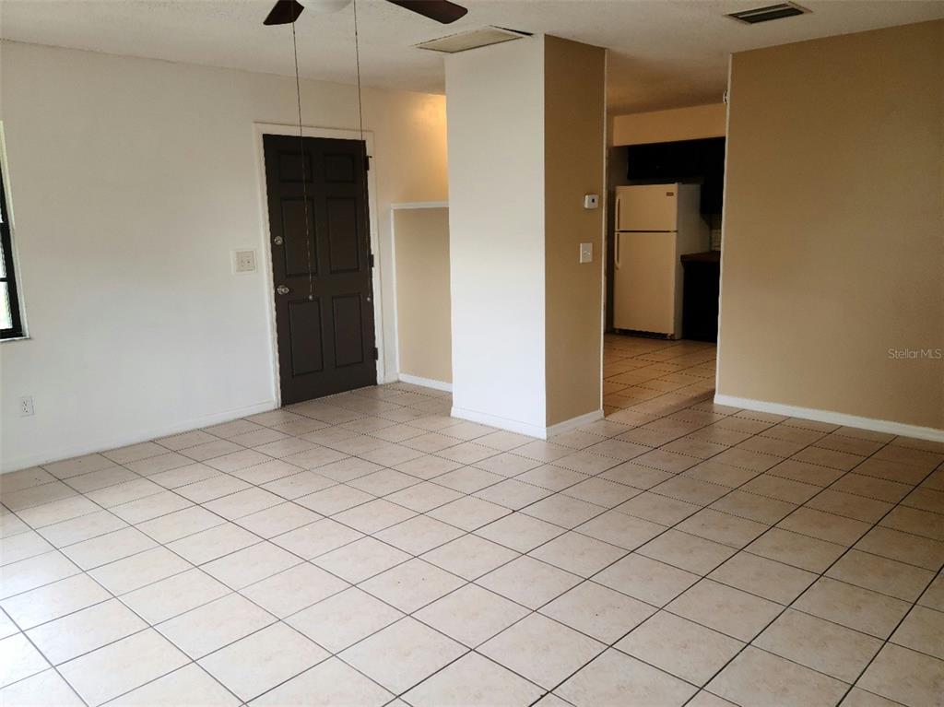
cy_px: 354
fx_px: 763
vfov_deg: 49.7
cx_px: 472
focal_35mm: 28
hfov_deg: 63.5
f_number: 2
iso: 160
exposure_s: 1/60.2
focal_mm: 5.9
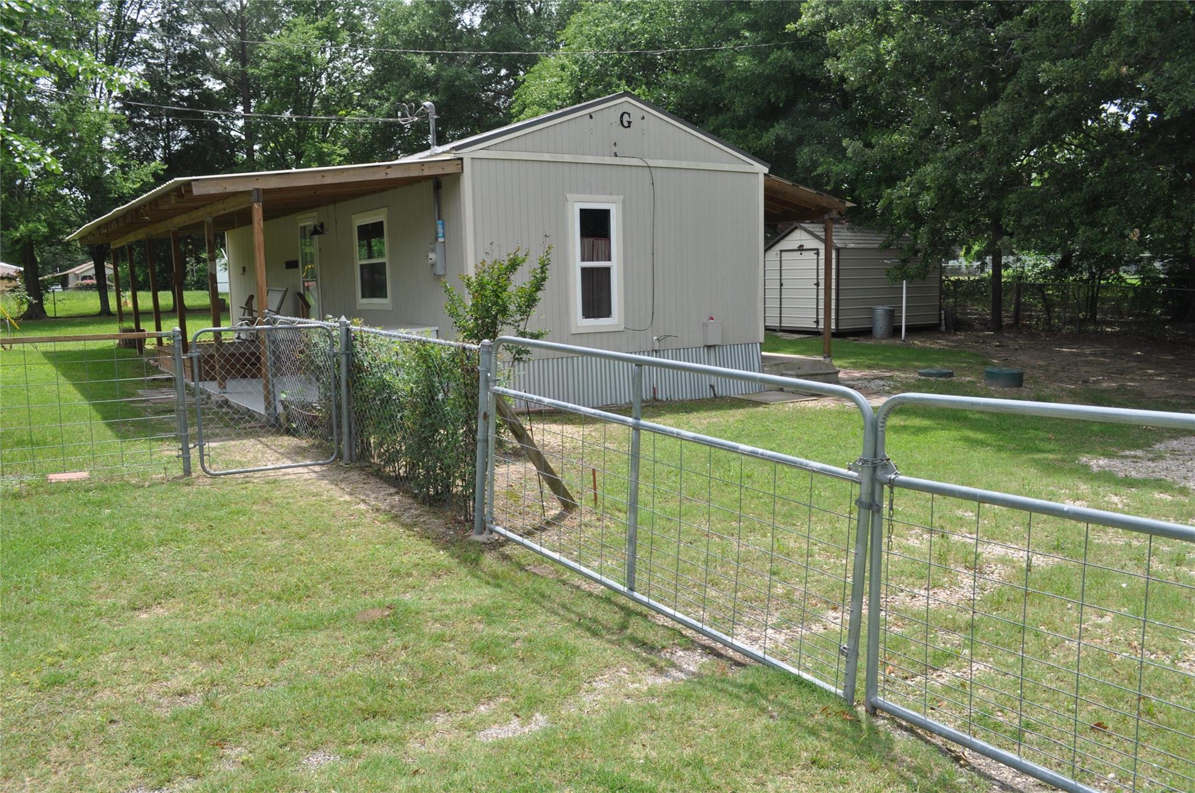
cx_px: 598
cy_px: 396
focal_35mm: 27
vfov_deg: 47.8
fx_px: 895
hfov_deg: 67.4
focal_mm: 18
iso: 200
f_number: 10
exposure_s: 1/200
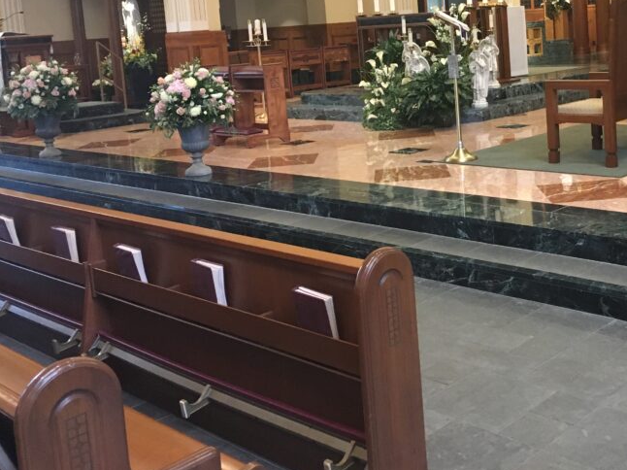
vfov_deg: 30.8
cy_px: 103
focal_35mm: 46
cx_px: 449
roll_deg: +3.6
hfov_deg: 40.4
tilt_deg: -6.0
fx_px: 833
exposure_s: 1/24
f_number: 2.2
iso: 200
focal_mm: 4.15
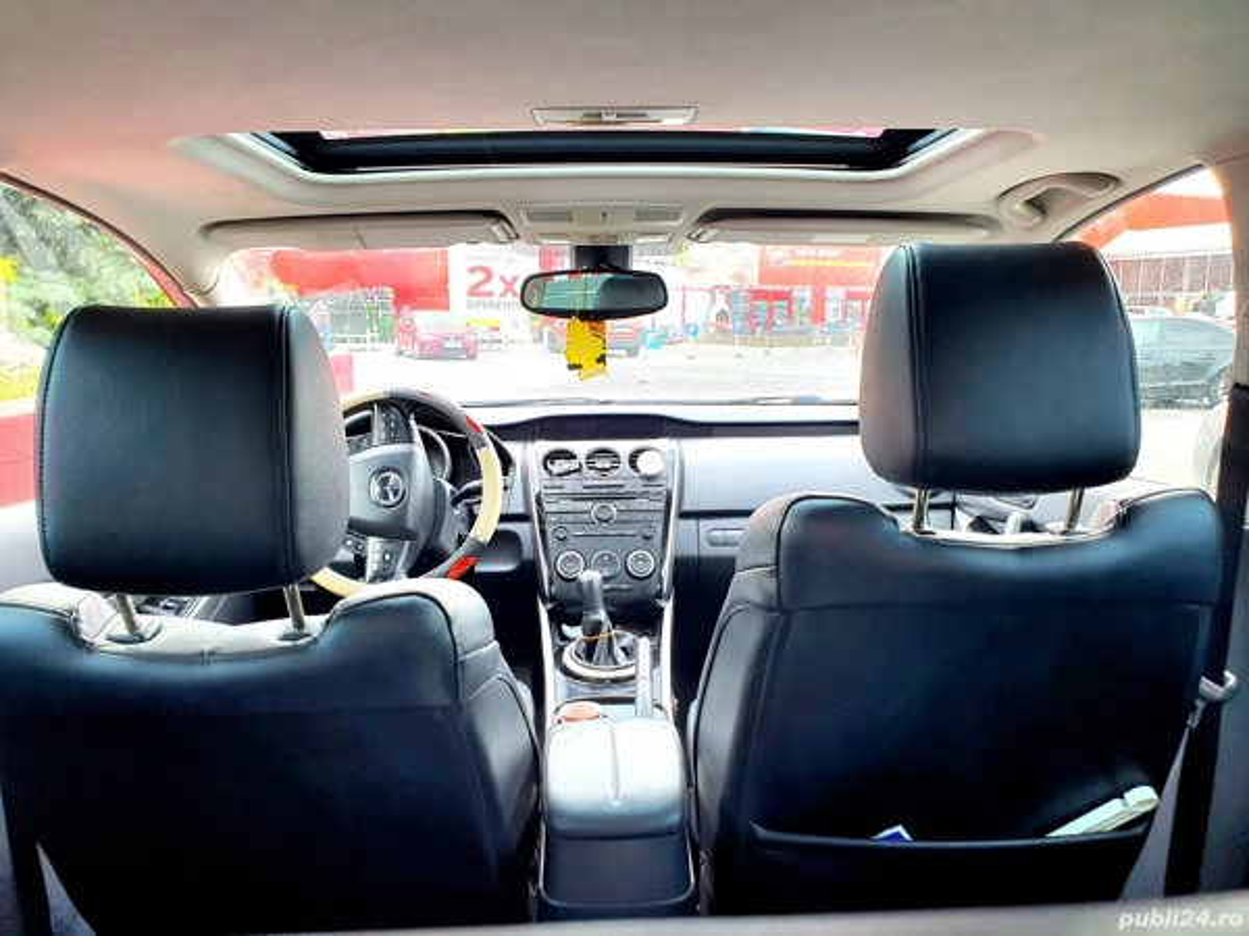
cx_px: 624
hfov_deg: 67.3
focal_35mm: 26
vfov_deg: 53.1
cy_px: 468
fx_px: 938
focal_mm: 4.3
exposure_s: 1/161
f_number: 2.4
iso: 50
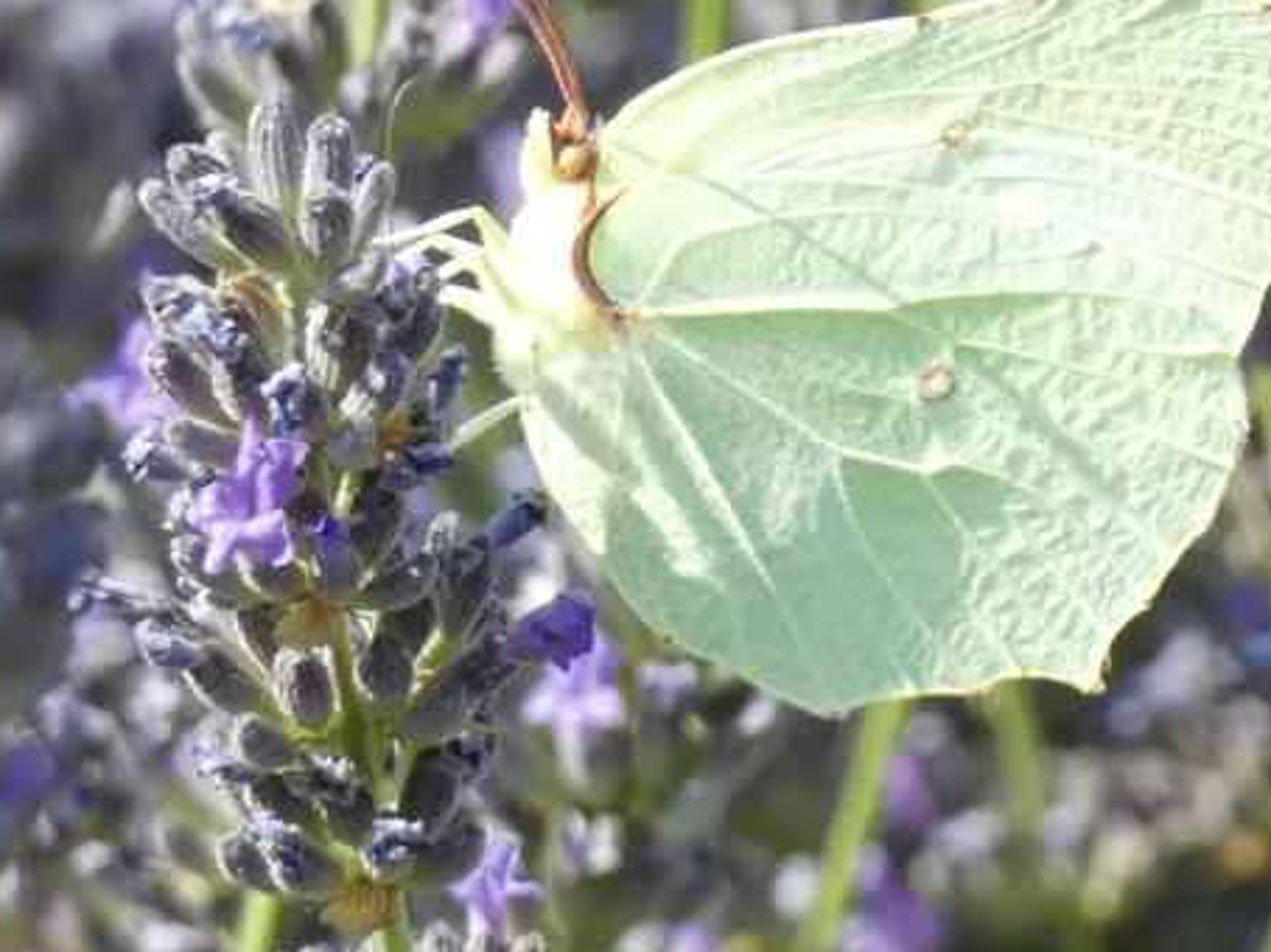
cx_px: 820
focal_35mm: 333
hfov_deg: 6.0
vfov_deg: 4.5
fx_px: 12220
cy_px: 308
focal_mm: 42.3
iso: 80
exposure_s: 1/100
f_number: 5.5
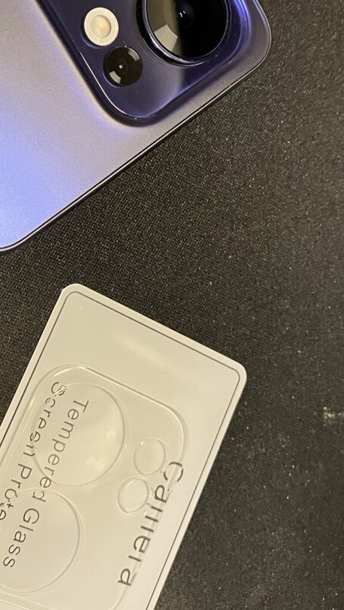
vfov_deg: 45.2
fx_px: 729
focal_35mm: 45
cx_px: 69
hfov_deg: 26.1
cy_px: 247
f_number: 1.8
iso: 320
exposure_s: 1/54
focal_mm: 3.99
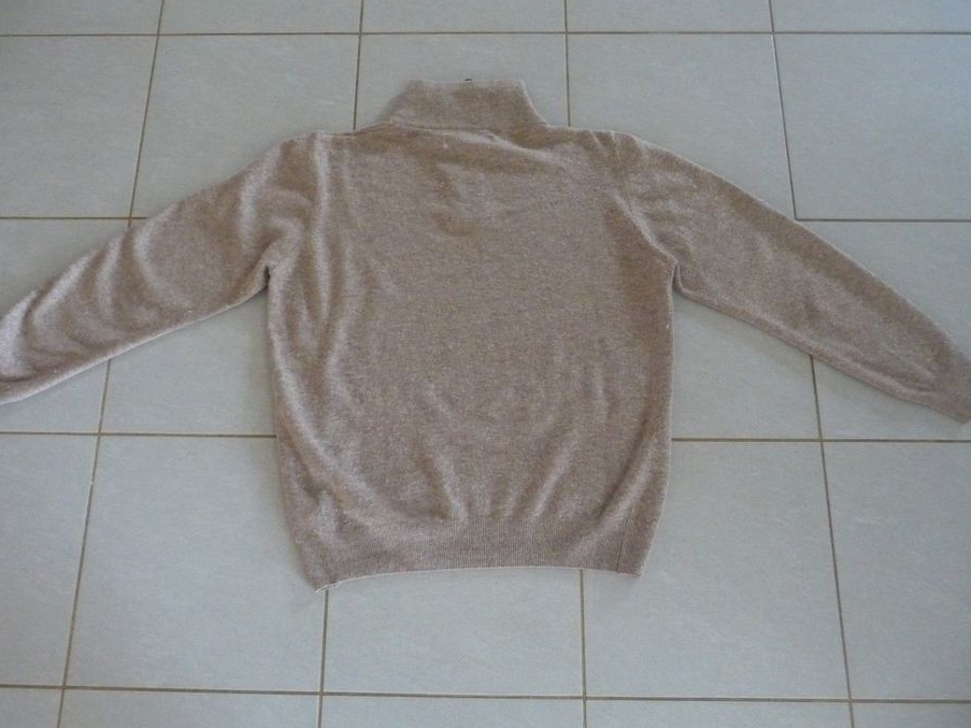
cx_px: 463
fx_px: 869
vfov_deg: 45.4
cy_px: 362
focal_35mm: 31
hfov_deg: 58.3
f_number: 3.3
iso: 800
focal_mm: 4.7
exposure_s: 1/25
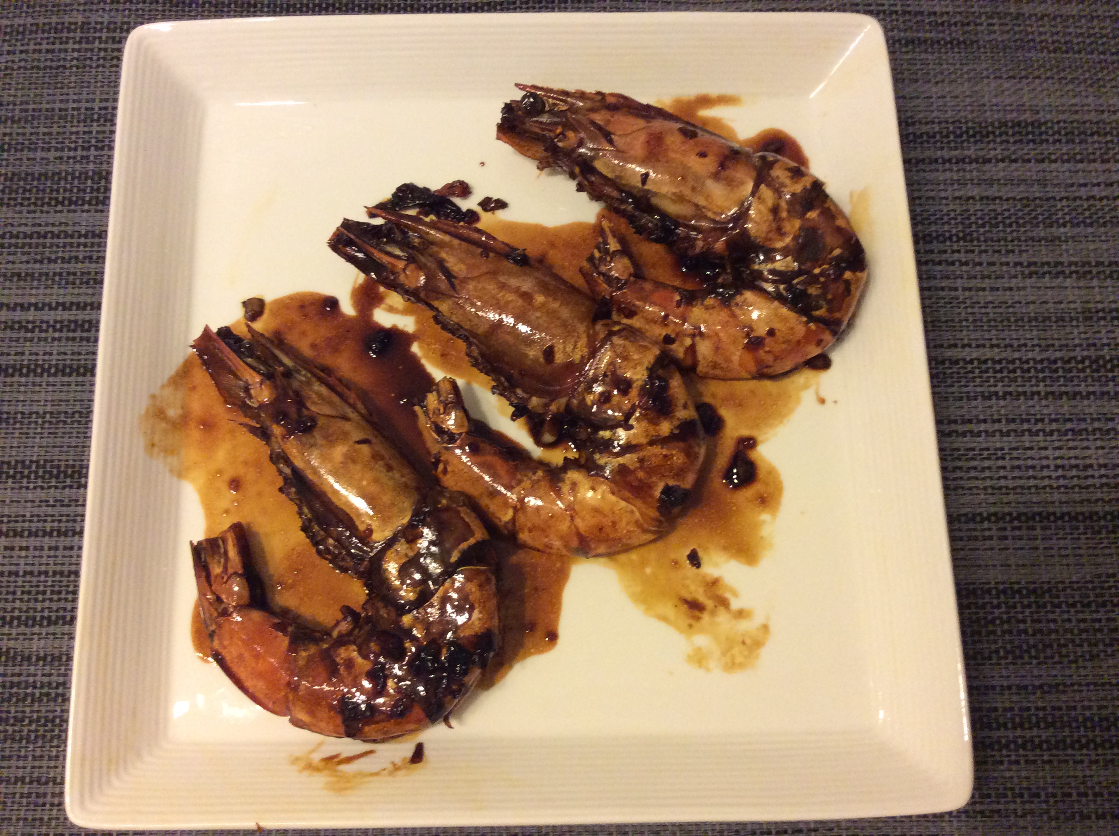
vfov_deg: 44.1
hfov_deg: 56.9
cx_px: 560
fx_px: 1033
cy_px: 418
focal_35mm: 32
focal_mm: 3.3
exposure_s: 1/24
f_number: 2.4
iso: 250
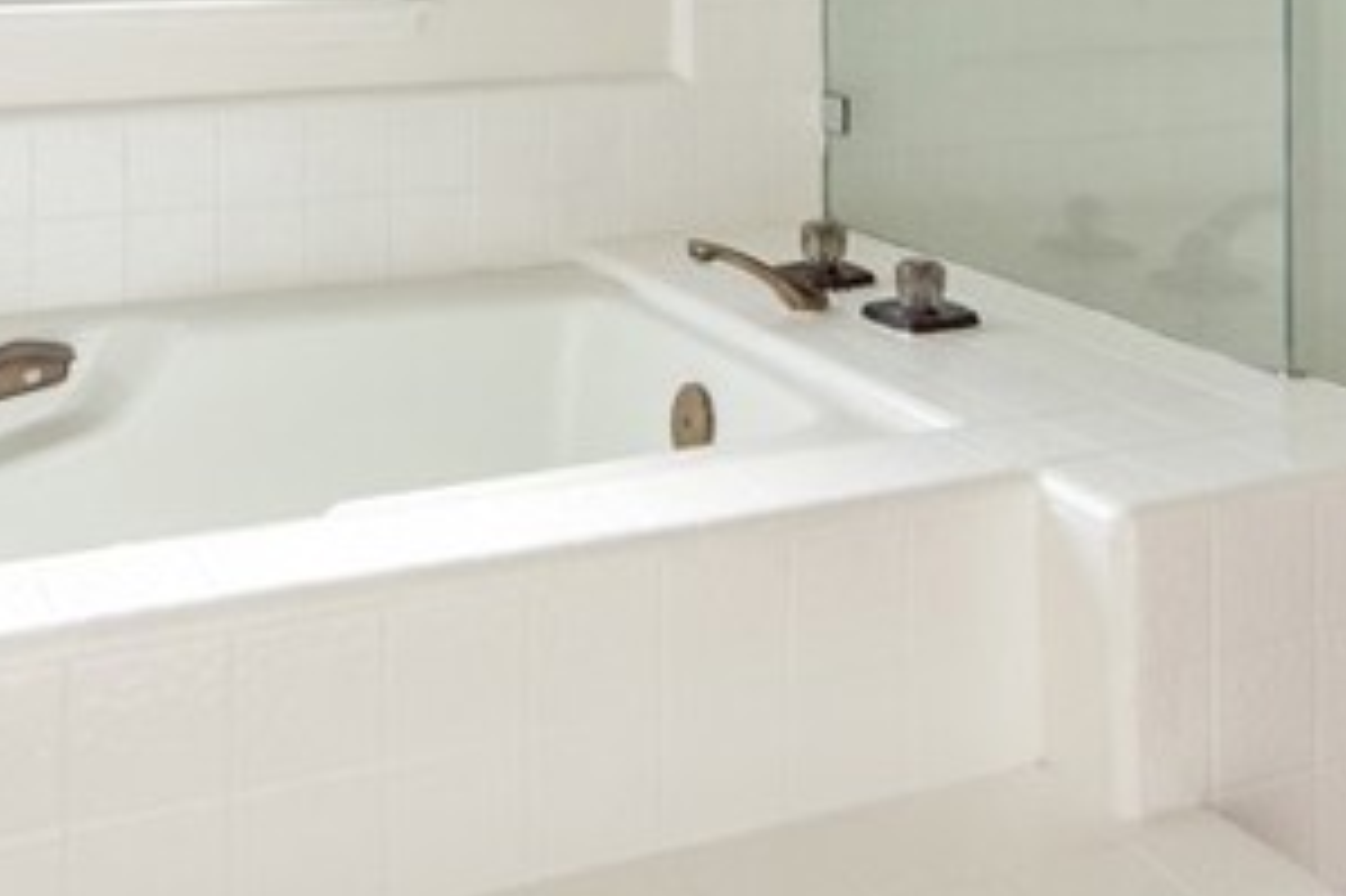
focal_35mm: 48
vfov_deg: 26.0
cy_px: -83
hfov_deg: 41.0
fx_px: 1794
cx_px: 554
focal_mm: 14
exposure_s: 1/400
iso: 200
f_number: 10
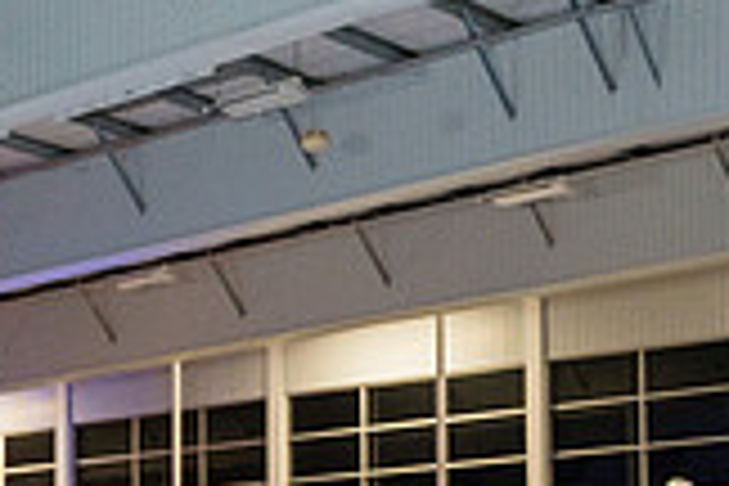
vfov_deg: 12.5
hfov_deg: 18.7
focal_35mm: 107
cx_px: 27
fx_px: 2167
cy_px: 591
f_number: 2.8
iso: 3200
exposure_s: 1/250
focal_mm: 28.3
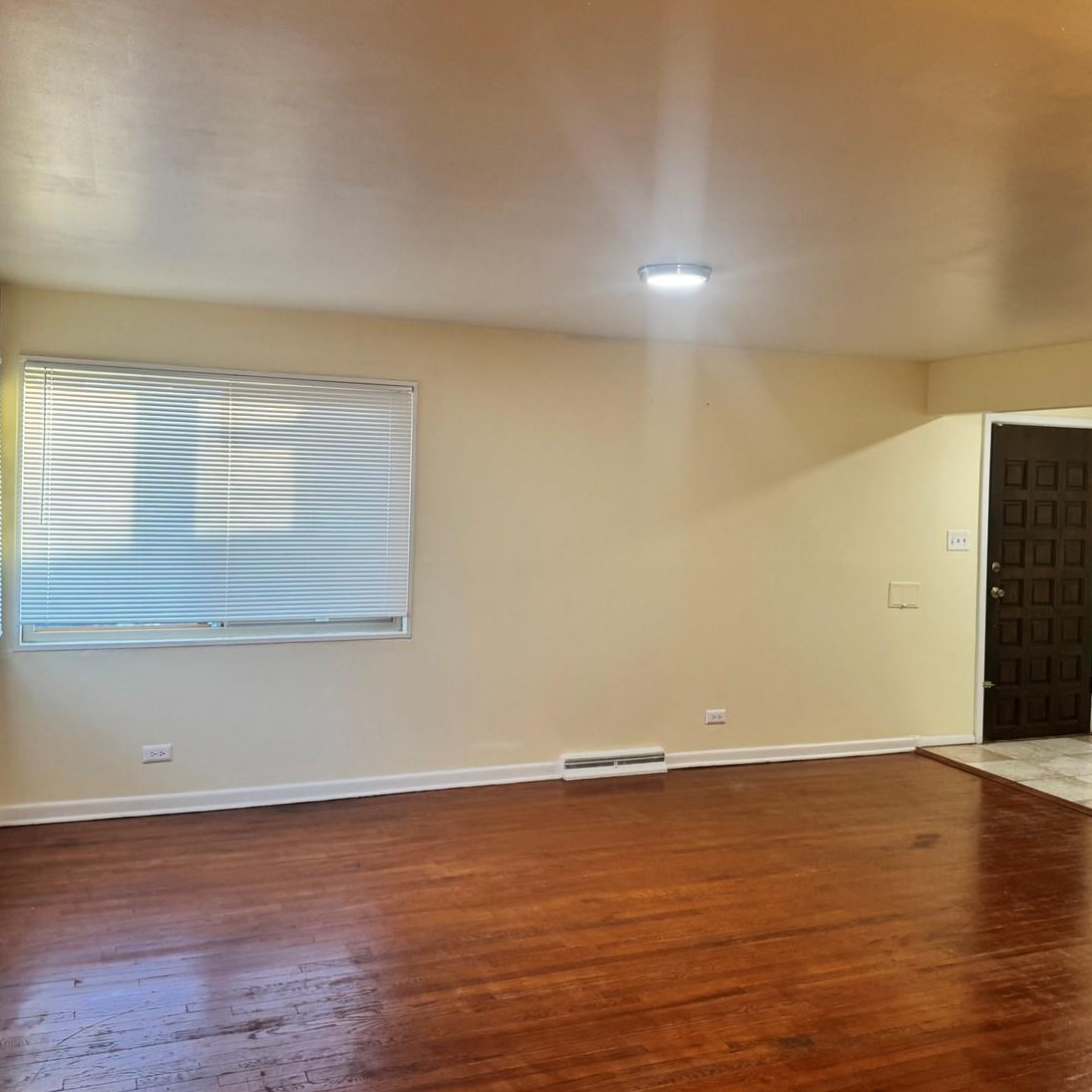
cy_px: 517
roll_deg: -2.2
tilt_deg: -1.4
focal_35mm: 31
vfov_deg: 52.5
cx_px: 588
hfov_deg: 52.5
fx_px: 1106
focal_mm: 6.76
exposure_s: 1/60
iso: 125
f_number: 1.78
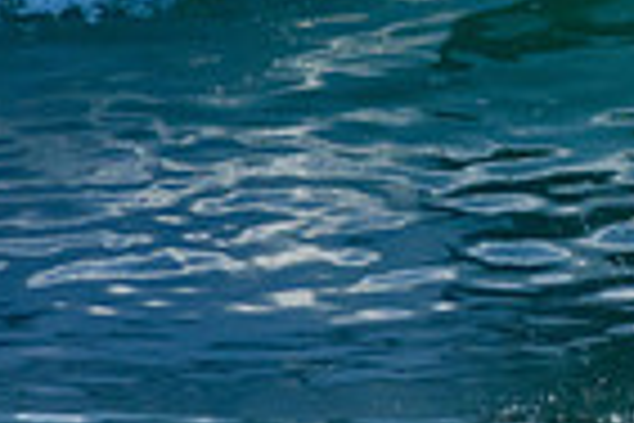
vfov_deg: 0.6
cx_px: 809
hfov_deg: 0.8
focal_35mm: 2468
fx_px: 43461
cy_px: -290
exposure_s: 1/2000
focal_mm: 400
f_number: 5.6
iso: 280
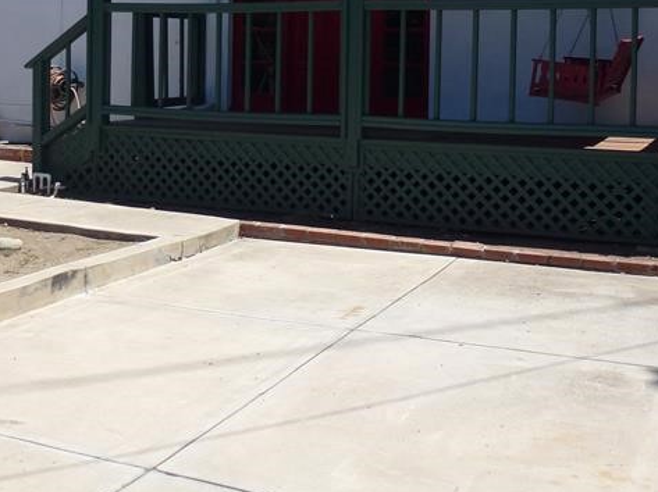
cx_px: 220
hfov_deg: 36.5
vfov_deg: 27.3
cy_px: 75
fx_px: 988
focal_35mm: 52
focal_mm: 4.3
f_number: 3.3
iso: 100
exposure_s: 1/1300
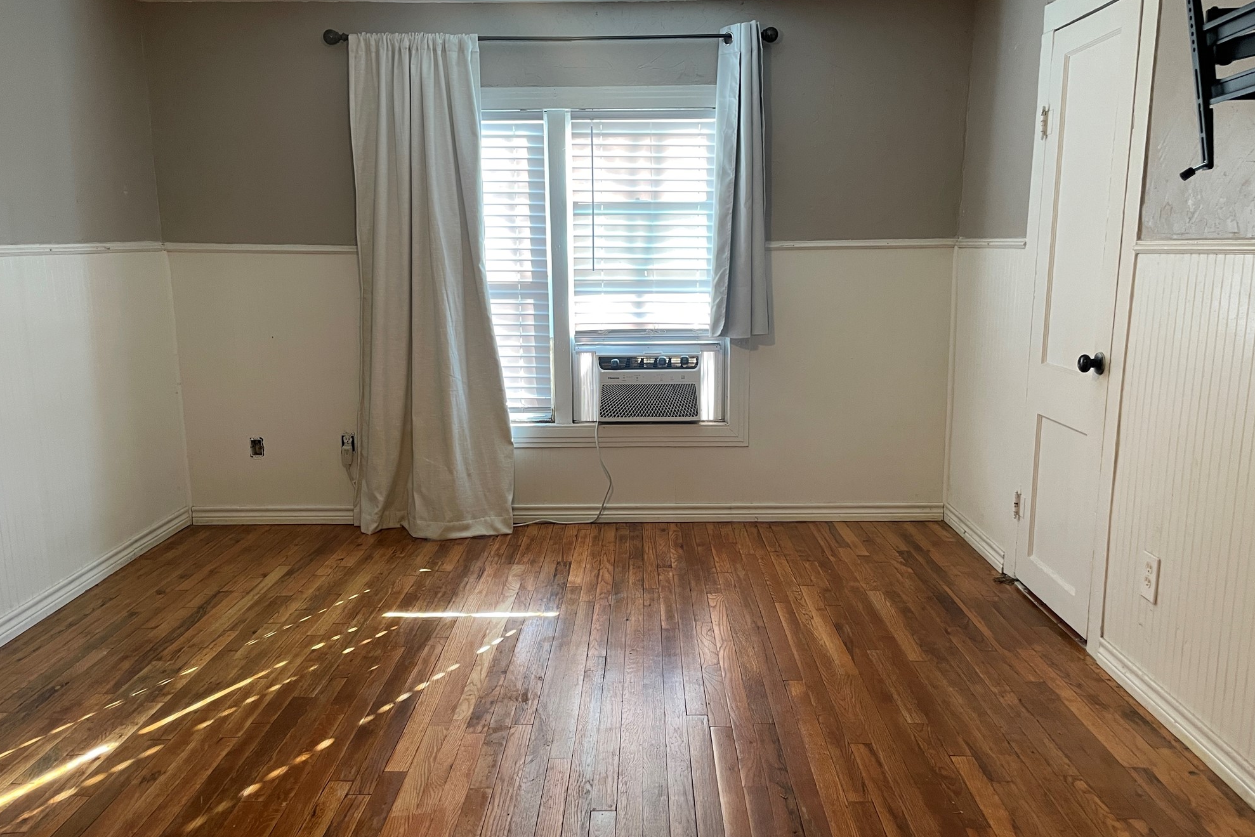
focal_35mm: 28
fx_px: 976
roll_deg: +0.9
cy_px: 449
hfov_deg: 65.5
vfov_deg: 46.4
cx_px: 613
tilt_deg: -12.1
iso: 125
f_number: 1.6
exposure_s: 1/60
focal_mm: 4.2
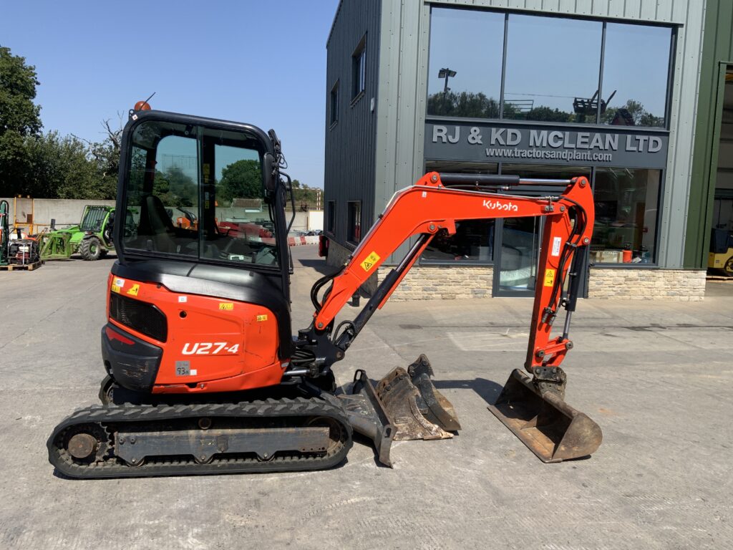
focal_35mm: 29
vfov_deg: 48.2
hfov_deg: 61.7
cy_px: 275
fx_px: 614
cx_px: 366
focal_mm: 3
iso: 16
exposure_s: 1/1848
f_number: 1.8
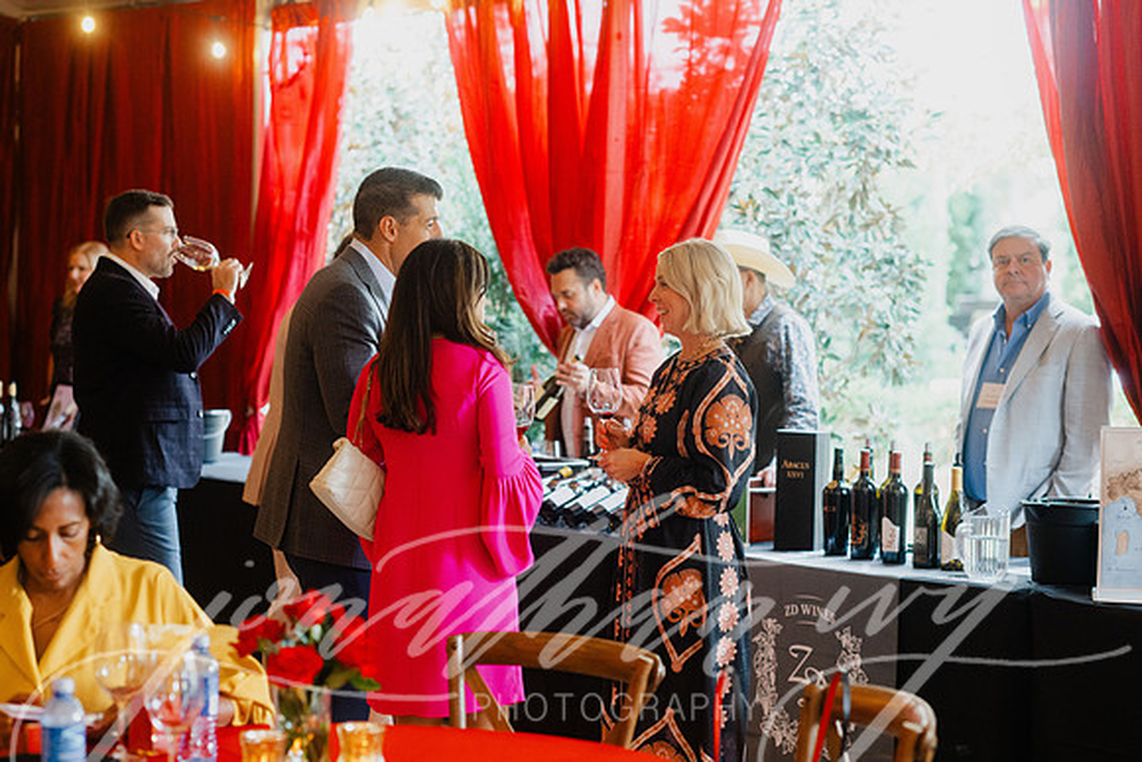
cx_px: 571
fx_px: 2697
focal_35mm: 85
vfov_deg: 16.1
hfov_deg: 23.9
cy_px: 381
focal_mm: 85
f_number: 2.8
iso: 2000
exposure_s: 1/80
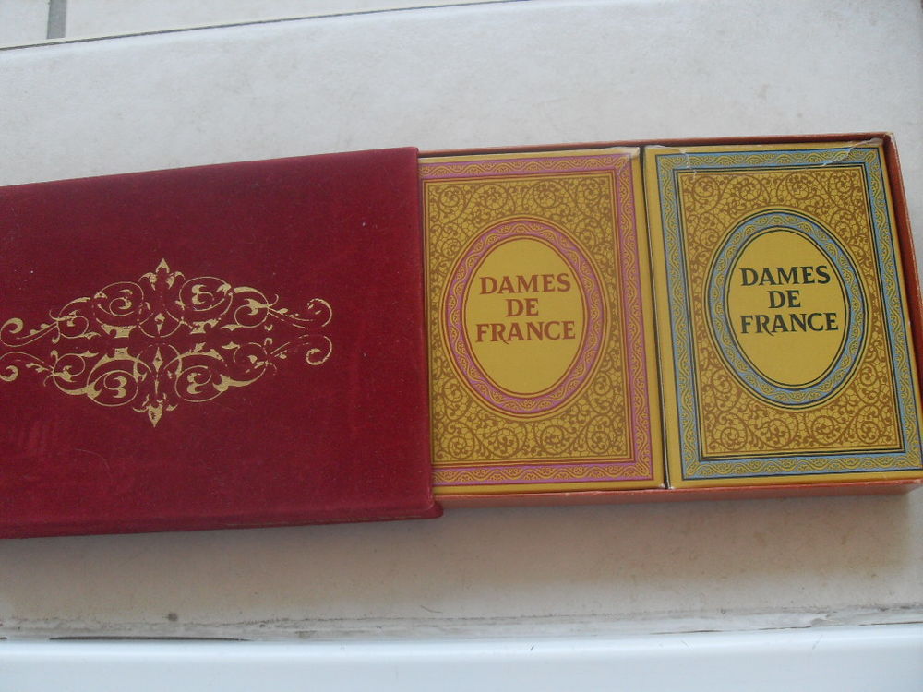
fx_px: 987
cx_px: 462
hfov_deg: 50.1
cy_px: 346
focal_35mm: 37
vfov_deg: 38.7
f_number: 2.8
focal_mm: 6.3
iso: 100
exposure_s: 1/60
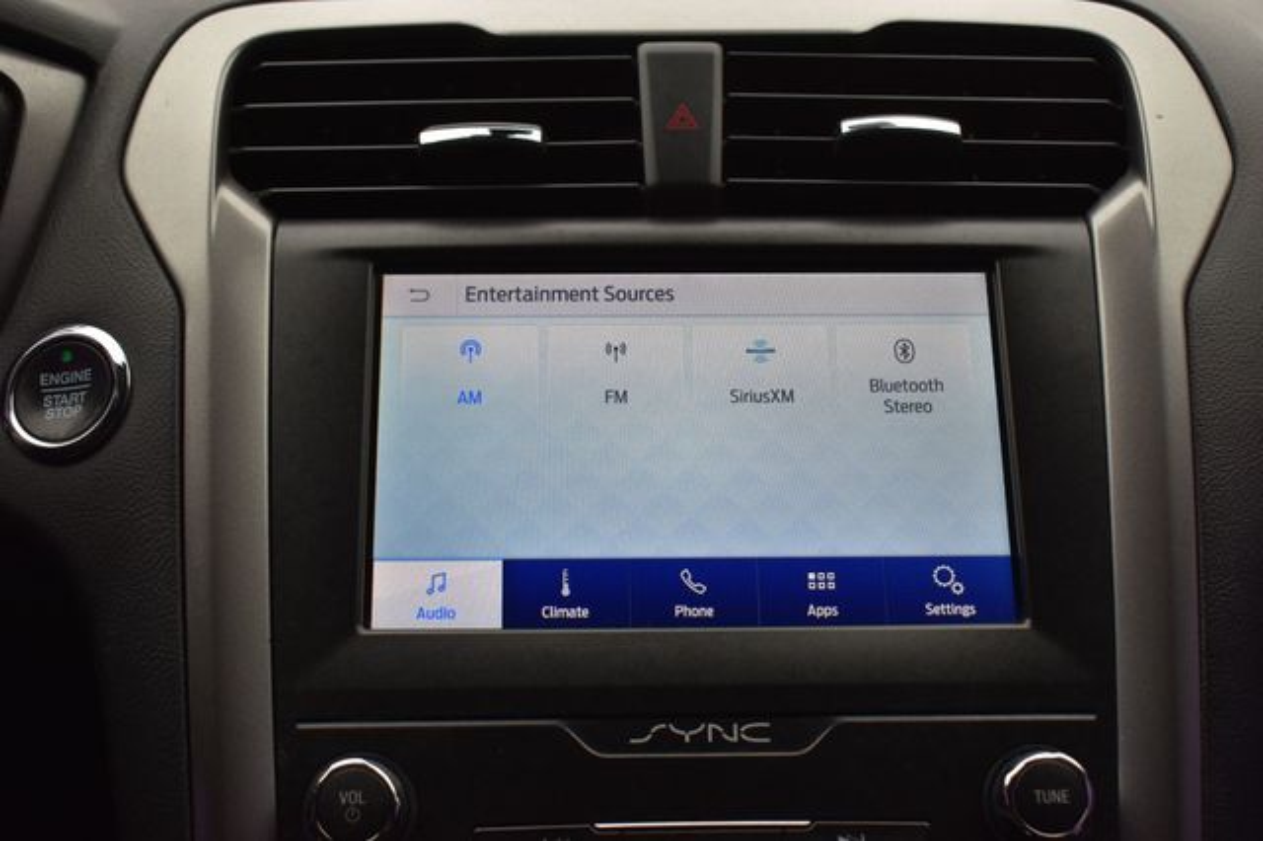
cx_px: 632
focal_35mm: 51
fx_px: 1788
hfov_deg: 38.9
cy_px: 420
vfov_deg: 26.5
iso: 400
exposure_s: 1/100
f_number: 9
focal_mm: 34
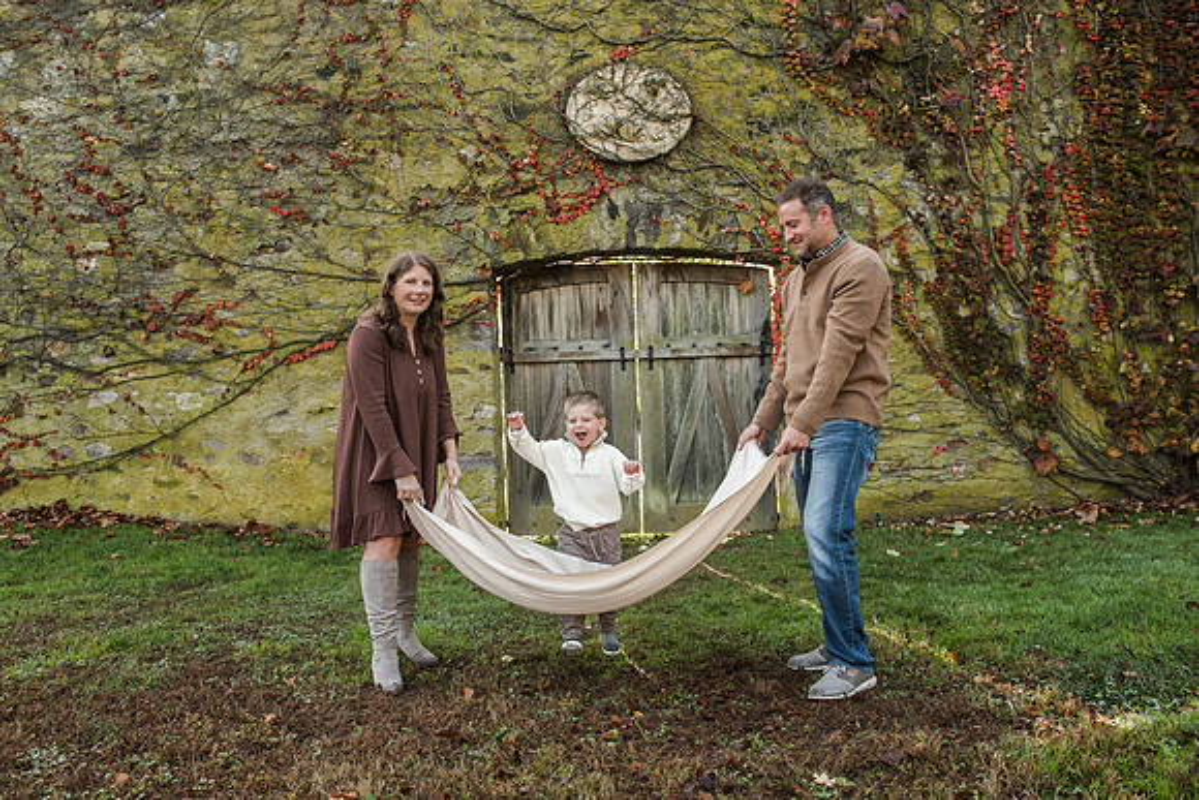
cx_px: 581
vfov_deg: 47.9
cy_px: 408
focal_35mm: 27
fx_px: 901
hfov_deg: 67.3
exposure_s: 1/400
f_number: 5.6
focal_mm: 26
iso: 1000
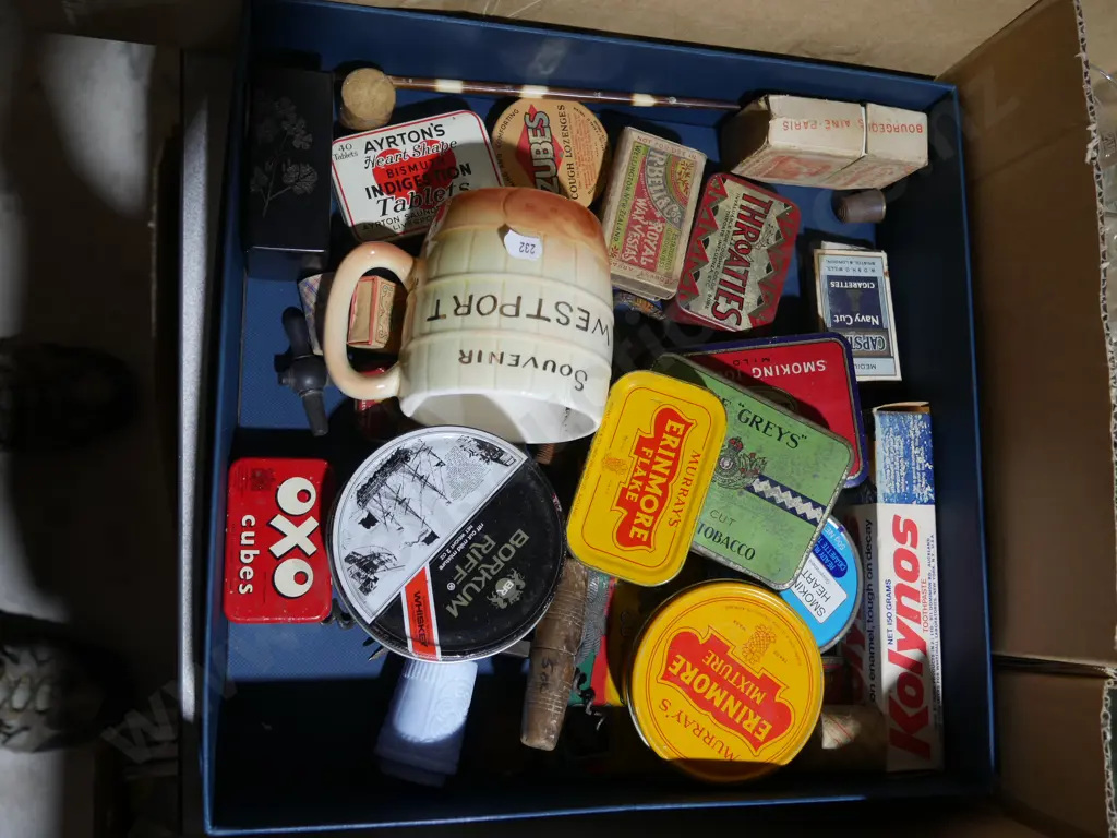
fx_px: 1033
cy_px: 419
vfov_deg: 44.2
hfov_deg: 56.8
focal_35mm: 32
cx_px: 558
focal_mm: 16
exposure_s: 1/60
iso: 400
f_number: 3.6
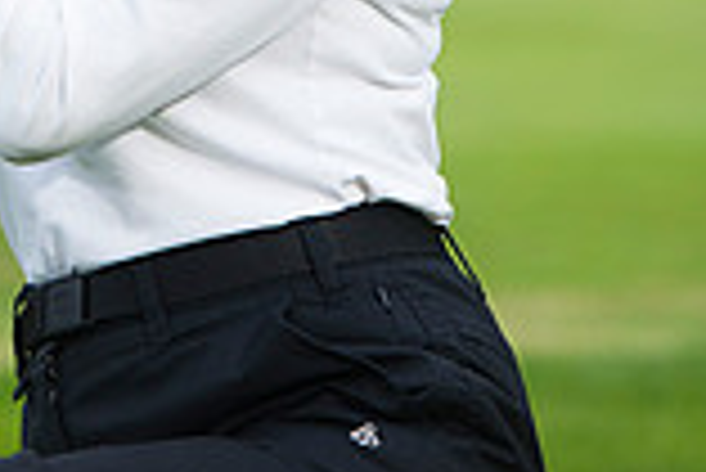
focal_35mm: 554
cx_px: -144
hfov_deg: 3.7
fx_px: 10874
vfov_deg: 2.5
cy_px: -360
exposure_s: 1/250
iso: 250
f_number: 4
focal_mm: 150
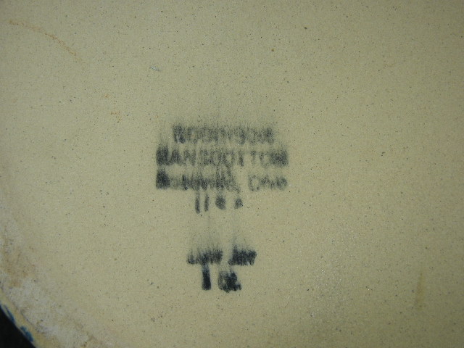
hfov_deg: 36.8
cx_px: 232
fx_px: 697
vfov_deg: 28.0
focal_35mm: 52
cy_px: 174
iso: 200
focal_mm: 9.3
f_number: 3.9
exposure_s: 1/30
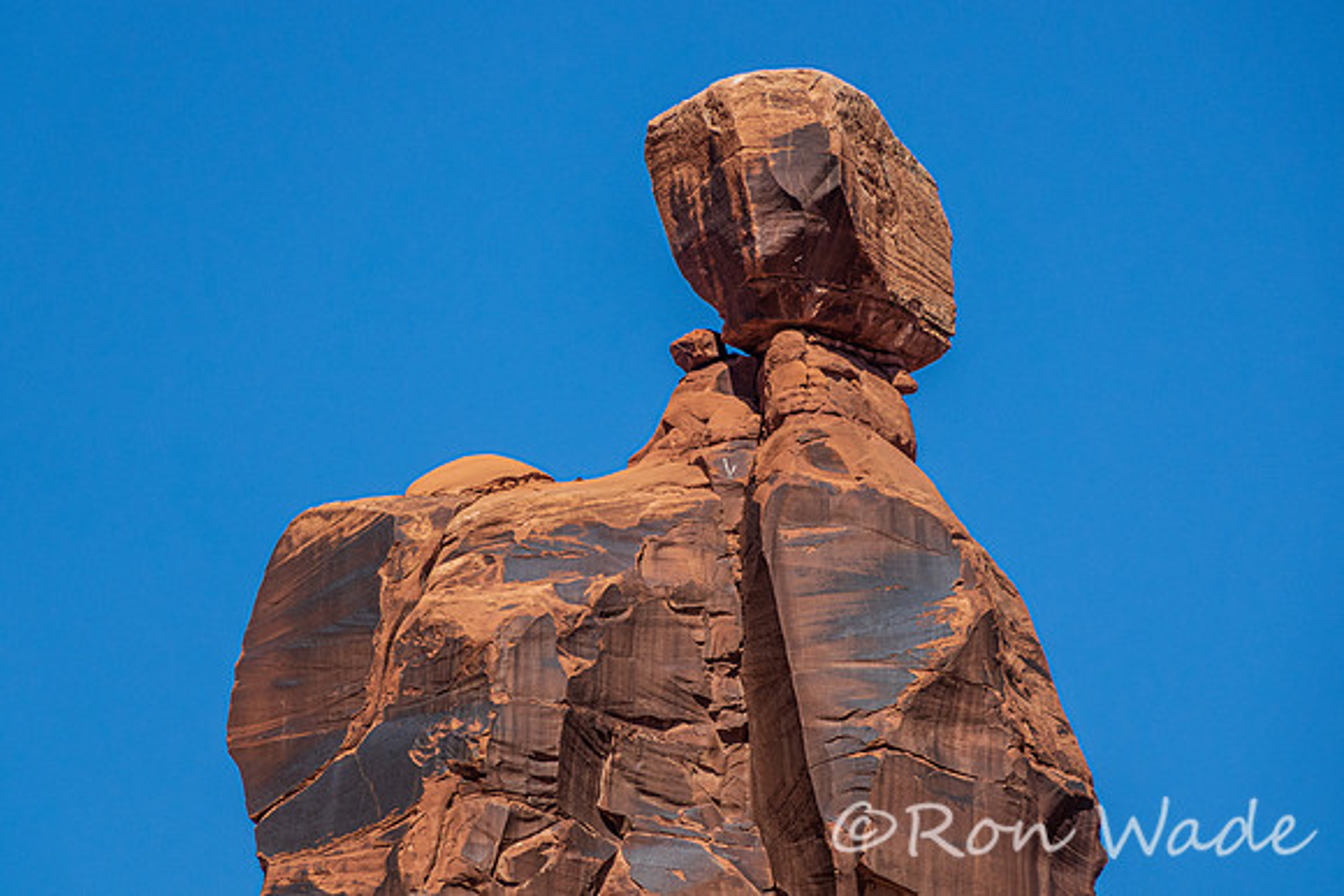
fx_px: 19248
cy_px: 434
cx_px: 693
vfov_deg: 2.7
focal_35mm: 515
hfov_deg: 4.0
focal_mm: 183.43
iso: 250
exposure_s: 1/800
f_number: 8
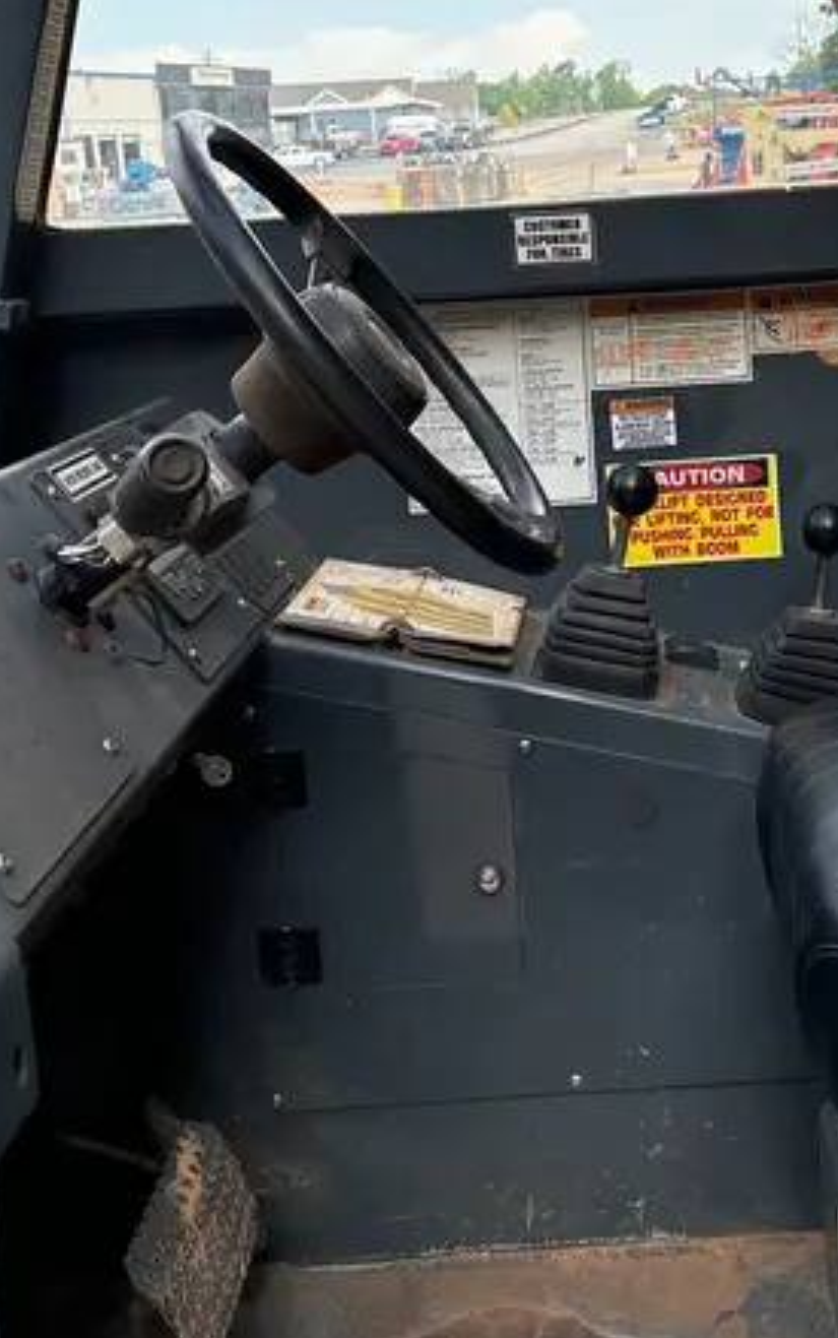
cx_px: 673
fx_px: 1678
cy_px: 428
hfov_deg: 27.5
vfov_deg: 42.8
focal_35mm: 46
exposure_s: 1/466
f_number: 1.6
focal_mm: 5.96
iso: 50
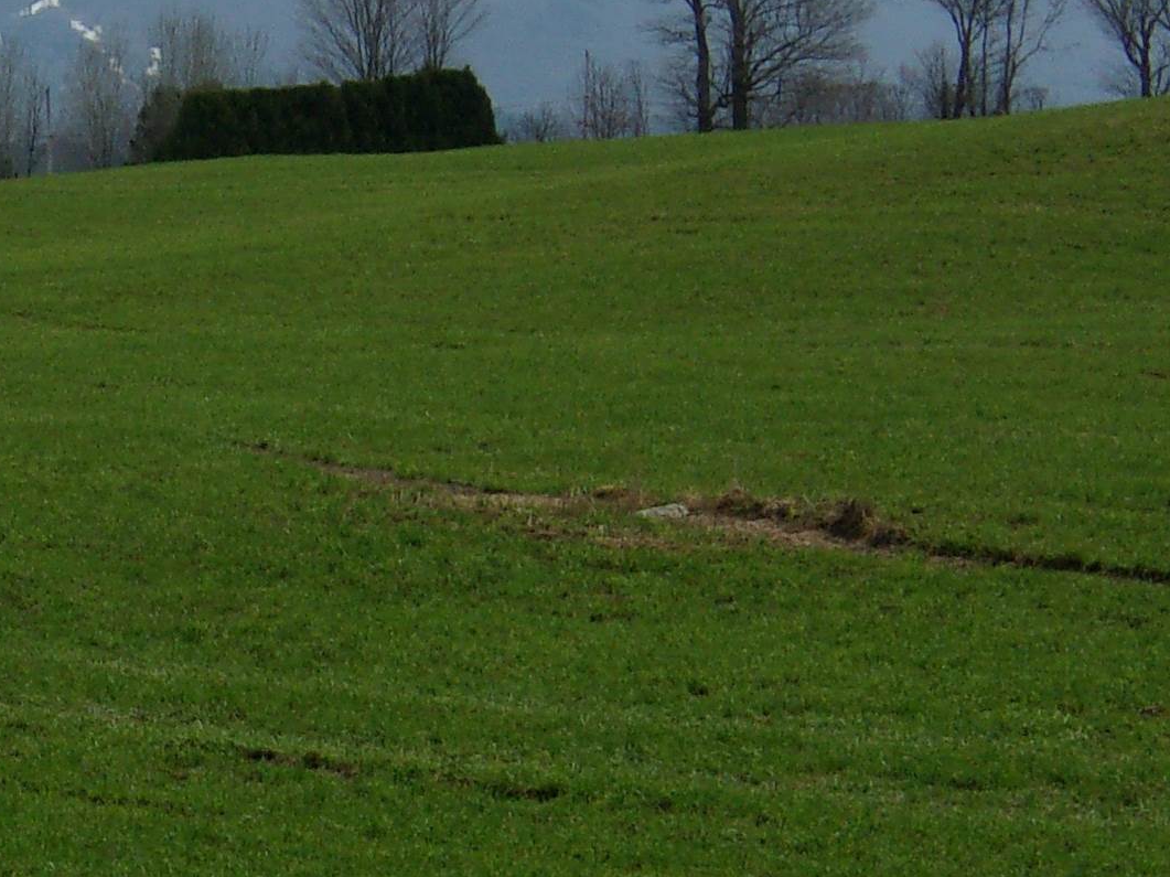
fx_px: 8515
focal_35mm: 252
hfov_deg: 7.8
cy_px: 578
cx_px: 200
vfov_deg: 5.9
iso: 80
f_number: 19.9
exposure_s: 1/50
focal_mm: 15.6
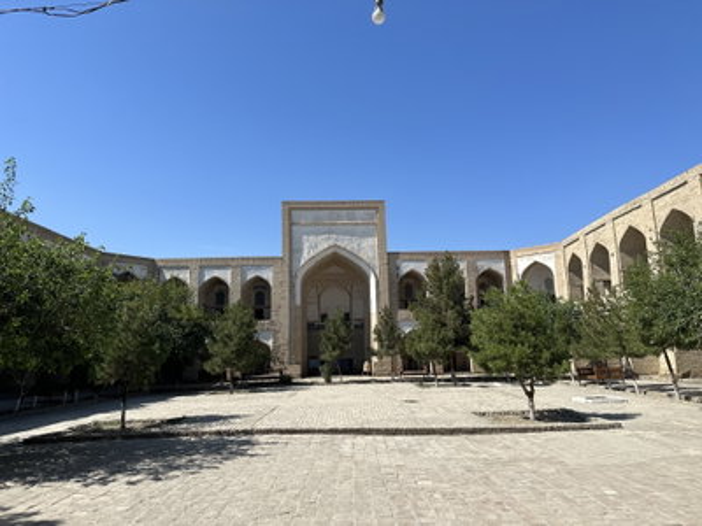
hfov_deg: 71.6
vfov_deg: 56.8
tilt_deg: +9.3
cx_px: 351
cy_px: 263
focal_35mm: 24
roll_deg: +1.5
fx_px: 487
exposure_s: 1/6623
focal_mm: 6.86
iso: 80
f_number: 1.78
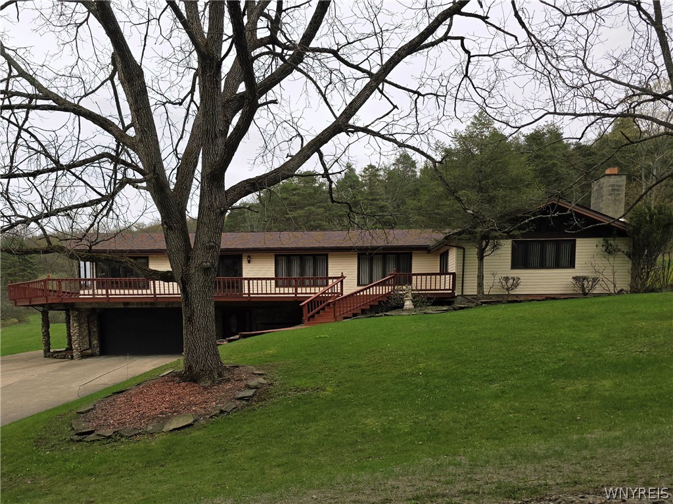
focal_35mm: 23
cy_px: 252
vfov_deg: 58.8
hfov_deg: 74.0
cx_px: 336
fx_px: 447
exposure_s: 1/625
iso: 12
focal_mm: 6.3
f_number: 1.7
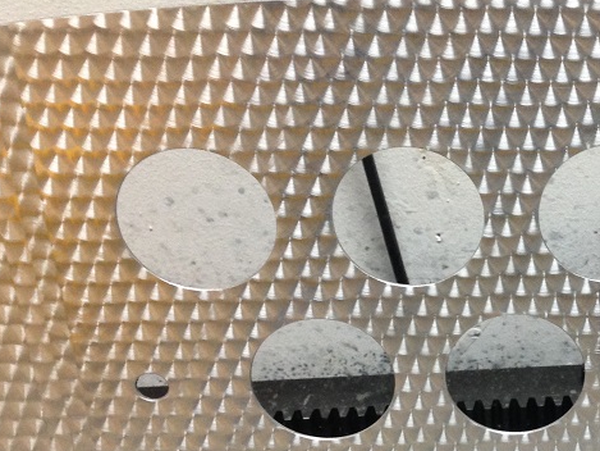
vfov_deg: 20.3
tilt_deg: -44.4
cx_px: 623
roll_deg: -2.0
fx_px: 1248
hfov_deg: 25.5
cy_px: 341
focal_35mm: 72
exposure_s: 1/20
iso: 160
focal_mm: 4.12
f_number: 2.4
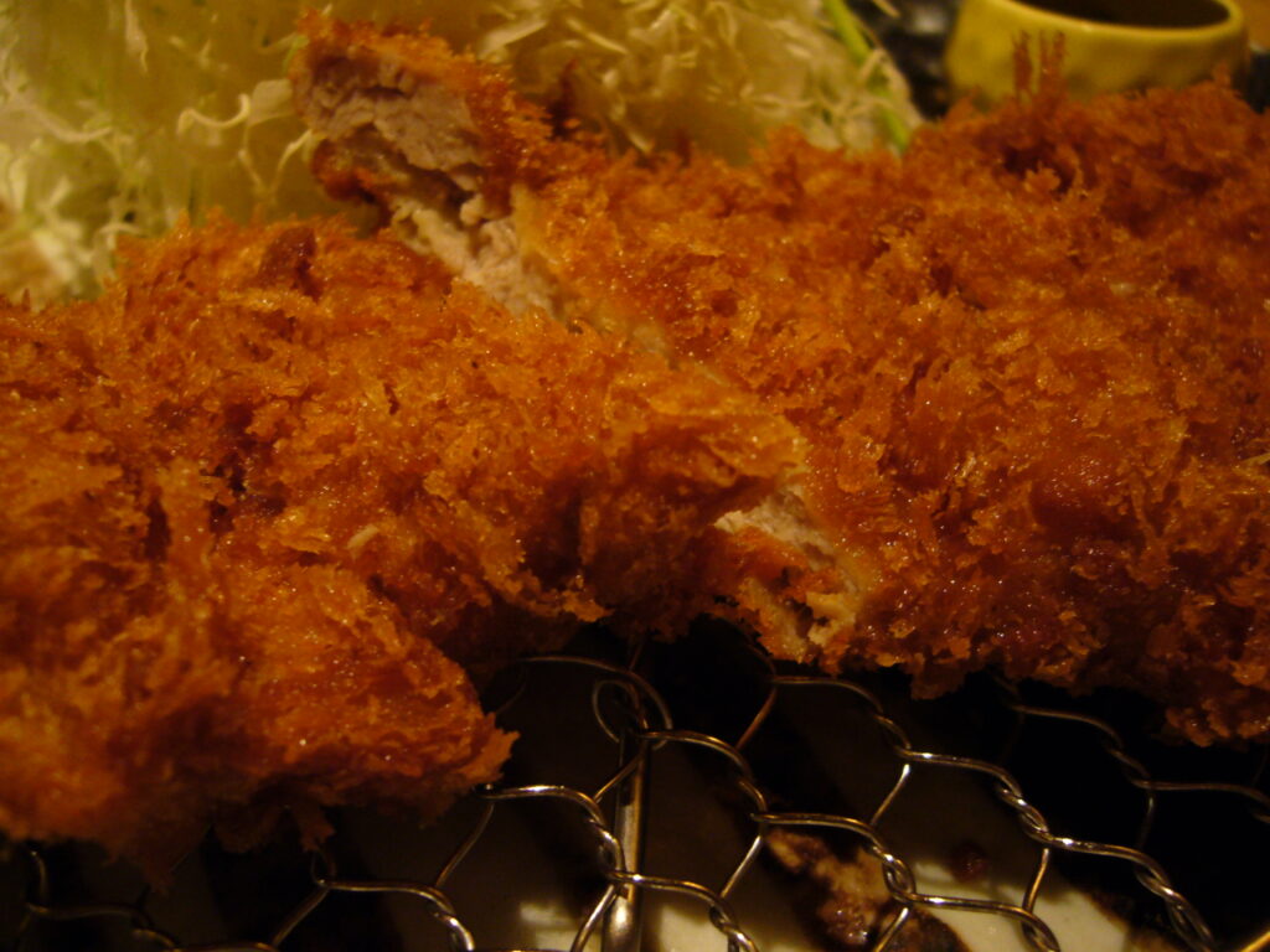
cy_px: 476
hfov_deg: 52.6
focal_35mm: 35
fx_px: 1284
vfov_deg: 40.7
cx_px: 635
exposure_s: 1/8
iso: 200
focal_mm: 5.8
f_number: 2.8
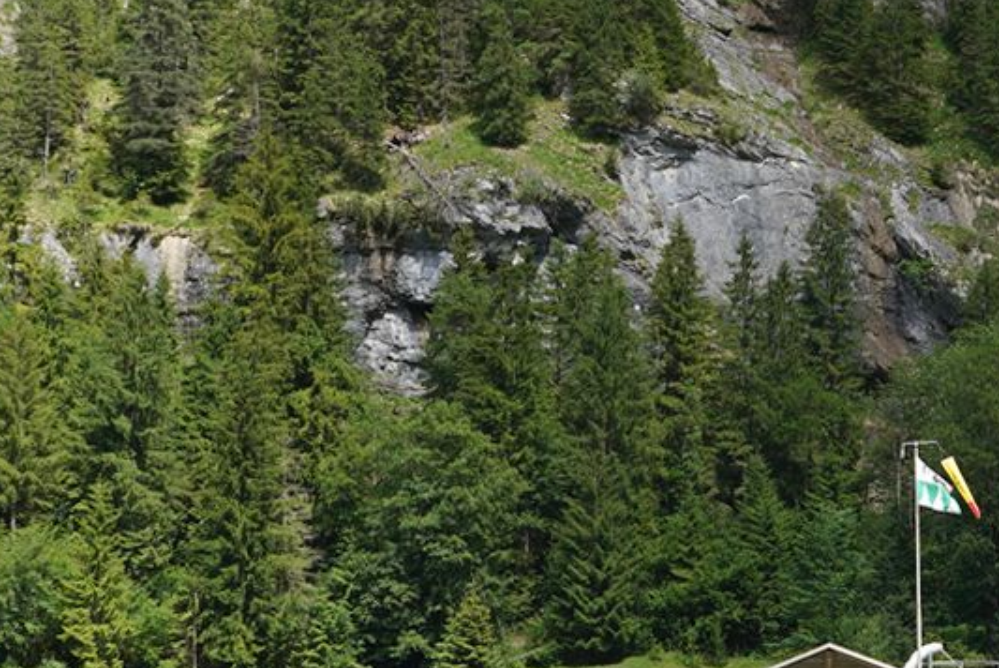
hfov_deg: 21.9
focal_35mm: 90
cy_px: 400
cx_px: 948
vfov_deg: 15.2
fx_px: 2499
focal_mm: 24
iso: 100
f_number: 10
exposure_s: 1/100
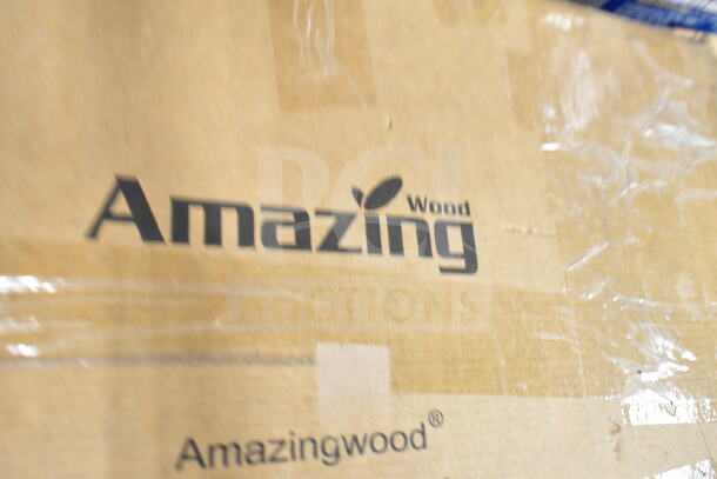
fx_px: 657
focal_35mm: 33
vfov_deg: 40.0
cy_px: 240
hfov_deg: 57.2
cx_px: 358
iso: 2800
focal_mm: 22
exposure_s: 1/30
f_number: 3.8
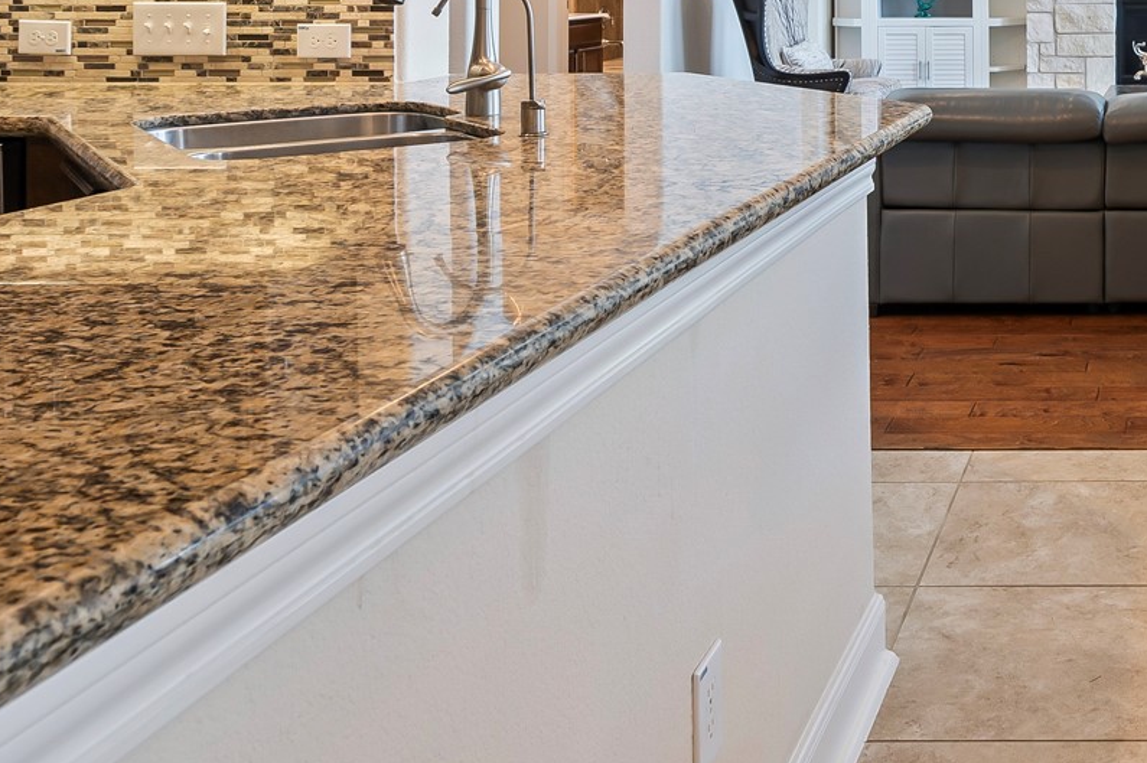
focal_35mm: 41
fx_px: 1305
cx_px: 1176
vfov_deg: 29.9
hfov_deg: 40.7
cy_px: -36
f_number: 6.3
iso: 125
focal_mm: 15
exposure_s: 1/3
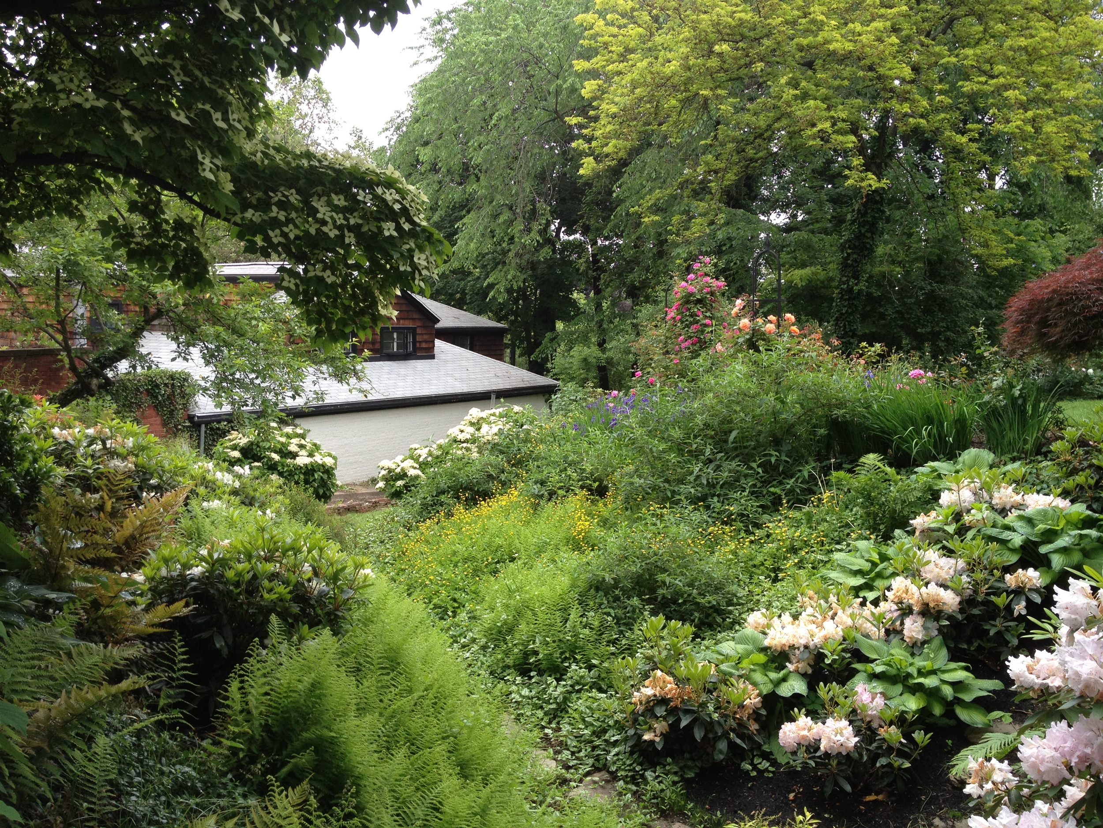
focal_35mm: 35
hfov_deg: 52.6
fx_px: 1115
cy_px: 414
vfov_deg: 40.7
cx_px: 552
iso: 64
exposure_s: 1/272
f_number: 2.4
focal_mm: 4.28
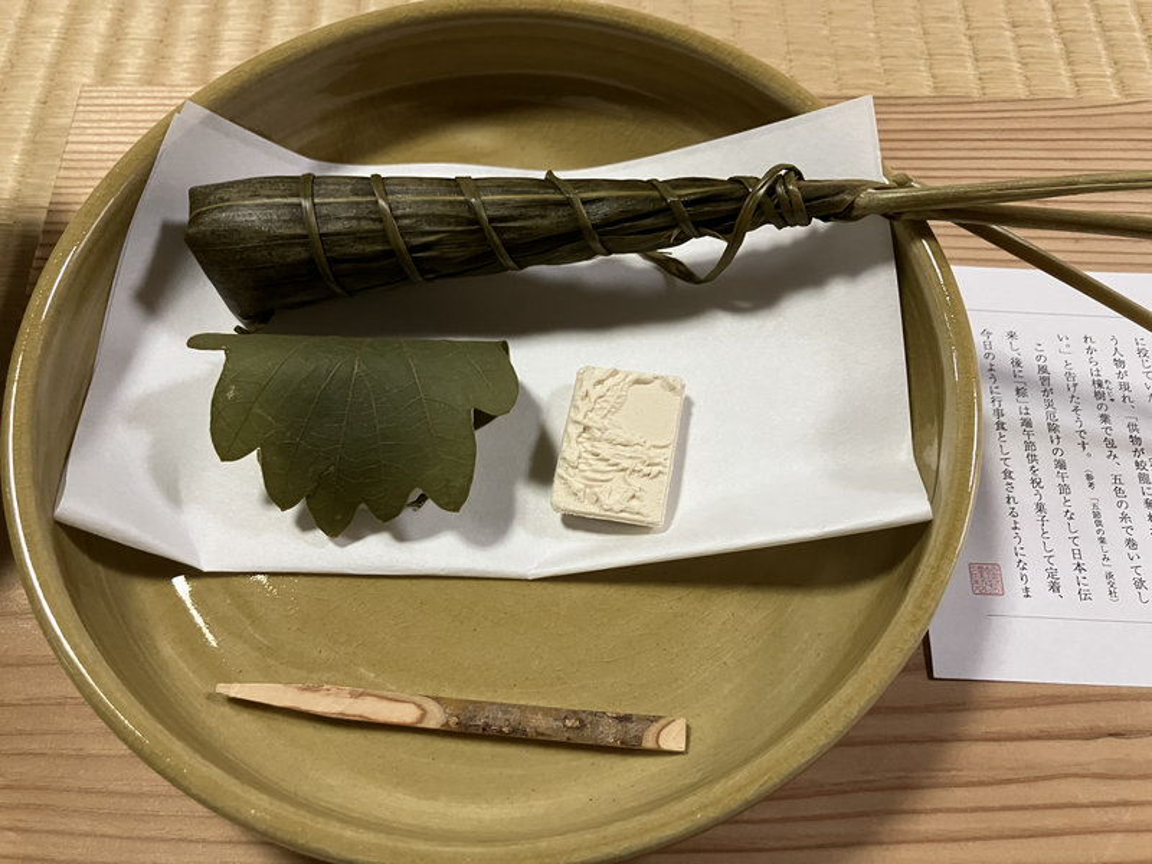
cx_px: 576
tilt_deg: -64.9
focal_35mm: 28
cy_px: 432
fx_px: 932
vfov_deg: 49.7
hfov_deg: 63.4
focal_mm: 3.99
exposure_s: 1/60
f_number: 1.8
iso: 320
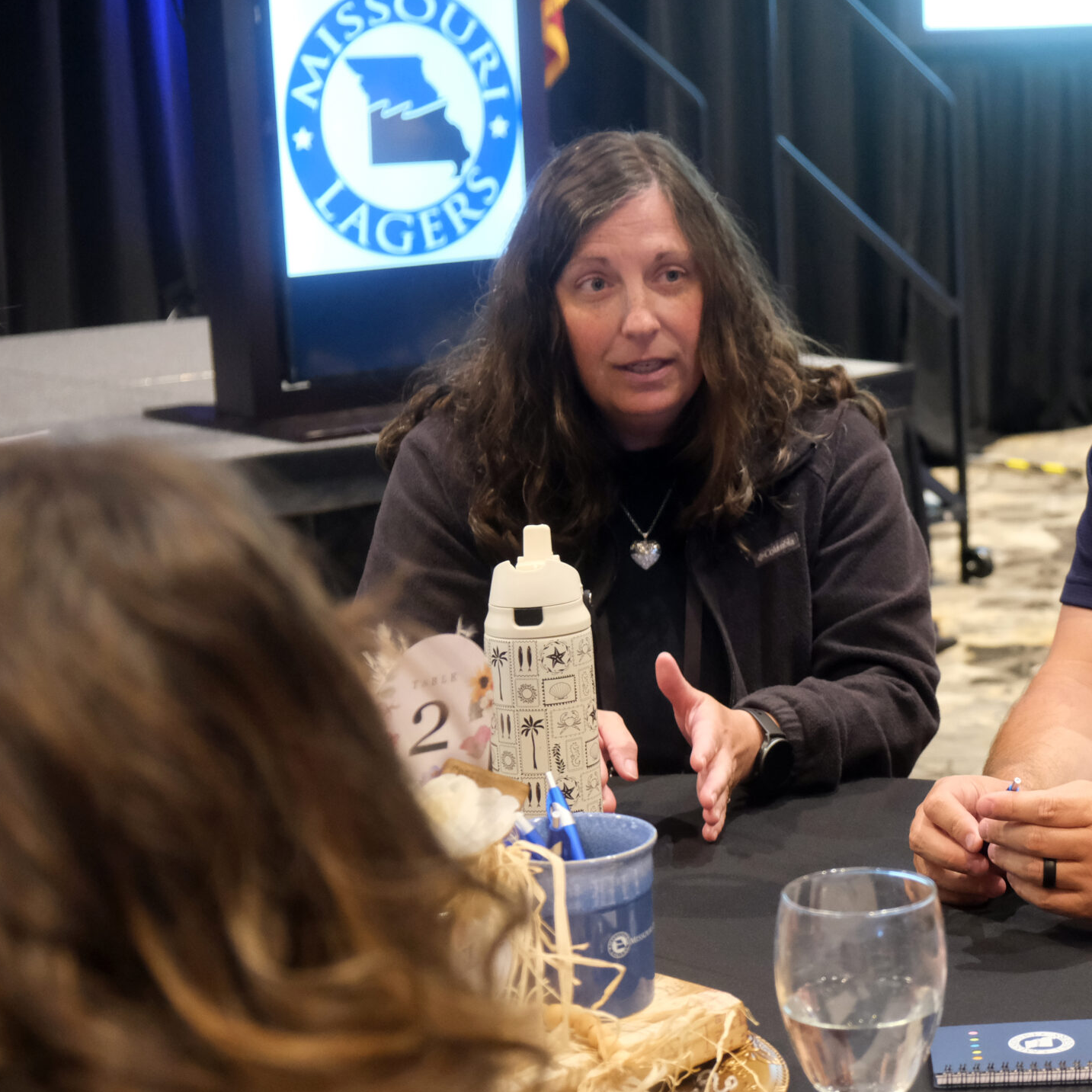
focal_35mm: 82
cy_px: 623
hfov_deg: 20.8
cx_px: 903
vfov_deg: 21.1
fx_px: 2927
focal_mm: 35.8
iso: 3200
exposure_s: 1/38
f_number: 3.6
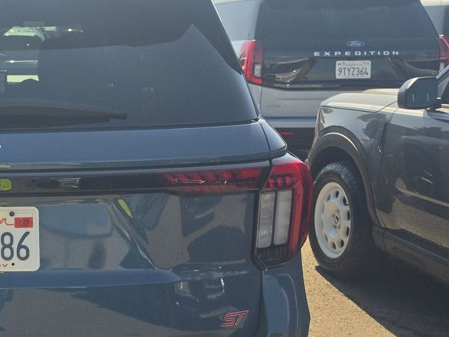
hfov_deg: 31.6
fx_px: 714
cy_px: 201
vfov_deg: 26.5
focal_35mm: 55
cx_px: -24
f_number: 1.4
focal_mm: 6.5
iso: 64
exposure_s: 1/6148
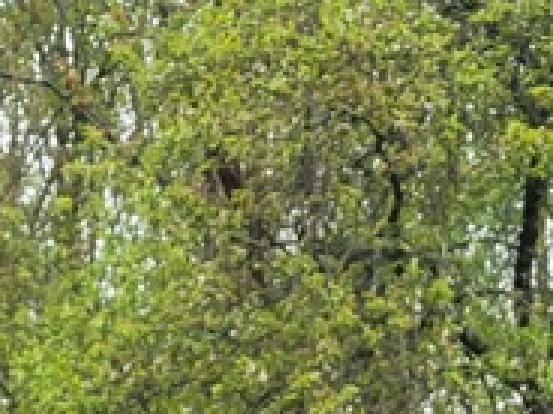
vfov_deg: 8.9
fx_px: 2316
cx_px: 234
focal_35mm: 145
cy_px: 1095
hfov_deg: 13.6
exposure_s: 1/120
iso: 64
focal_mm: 5.4
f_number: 1.8
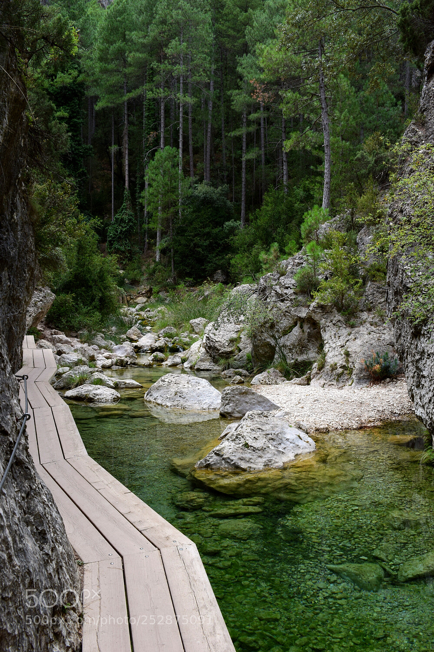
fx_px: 678
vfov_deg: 51.3
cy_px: 326
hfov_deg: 35.5
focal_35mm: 38
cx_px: 217
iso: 400
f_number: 10
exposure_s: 1/200
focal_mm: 25
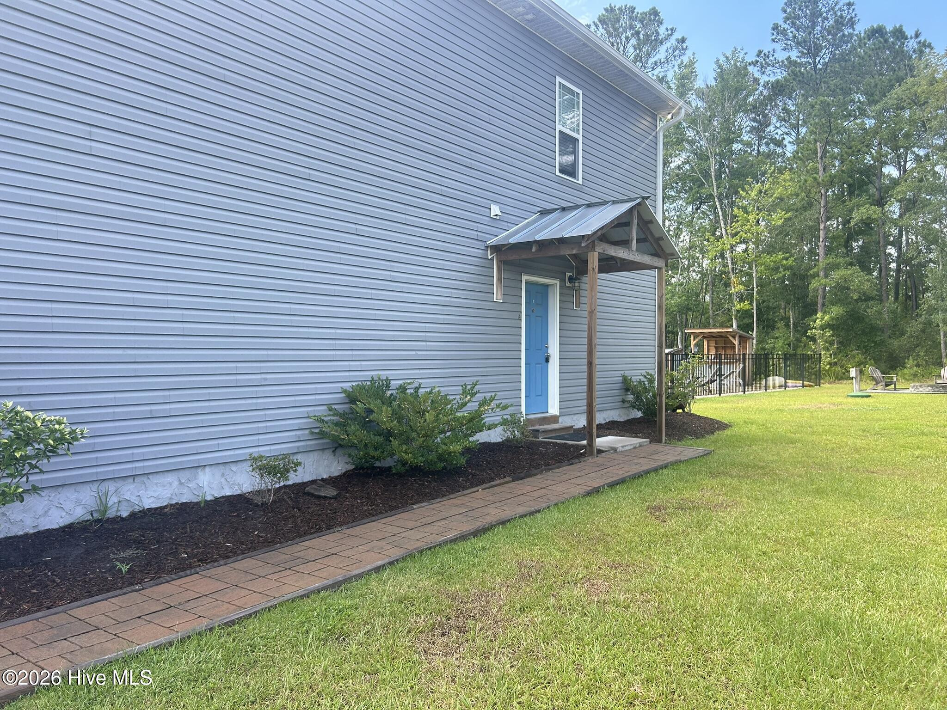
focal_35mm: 26
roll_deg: -0.4
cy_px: 355
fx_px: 711
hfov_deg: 67.3
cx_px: 474
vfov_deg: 53.1
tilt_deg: -1.8
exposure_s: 1/924
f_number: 1.5
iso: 50
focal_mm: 5.7
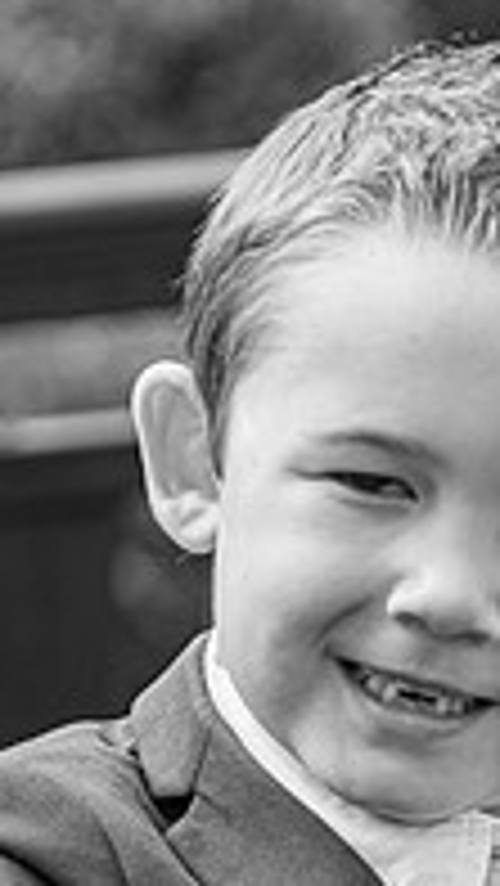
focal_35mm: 404
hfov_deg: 3.0
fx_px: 9510
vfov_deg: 5.3
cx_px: 982
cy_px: 767
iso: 200
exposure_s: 1/500
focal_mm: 87.1
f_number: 2.8
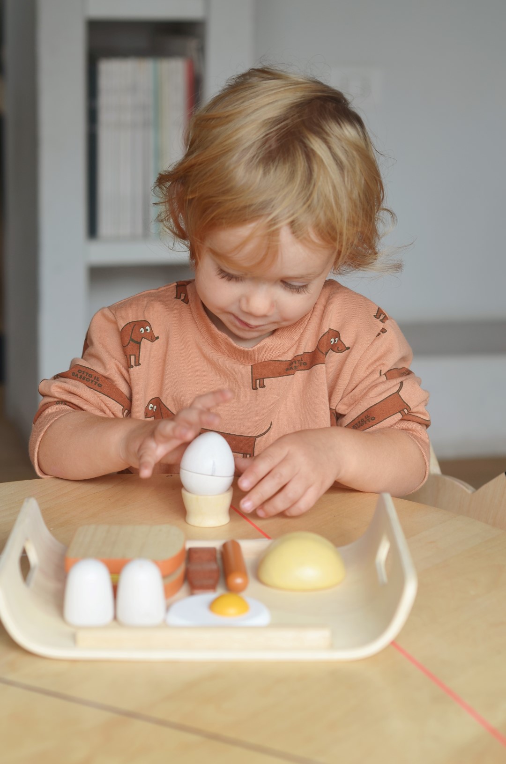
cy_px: 382
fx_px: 1589
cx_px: 253
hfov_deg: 18.1
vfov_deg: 27.0
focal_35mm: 75
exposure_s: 1/100
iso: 100
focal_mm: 50
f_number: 3.5
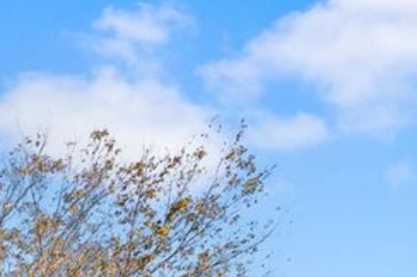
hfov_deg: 15.3
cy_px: 723
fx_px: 938
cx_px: -561
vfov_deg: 12.2
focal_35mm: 81
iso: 320
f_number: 7.1
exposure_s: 1/400
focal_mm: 15
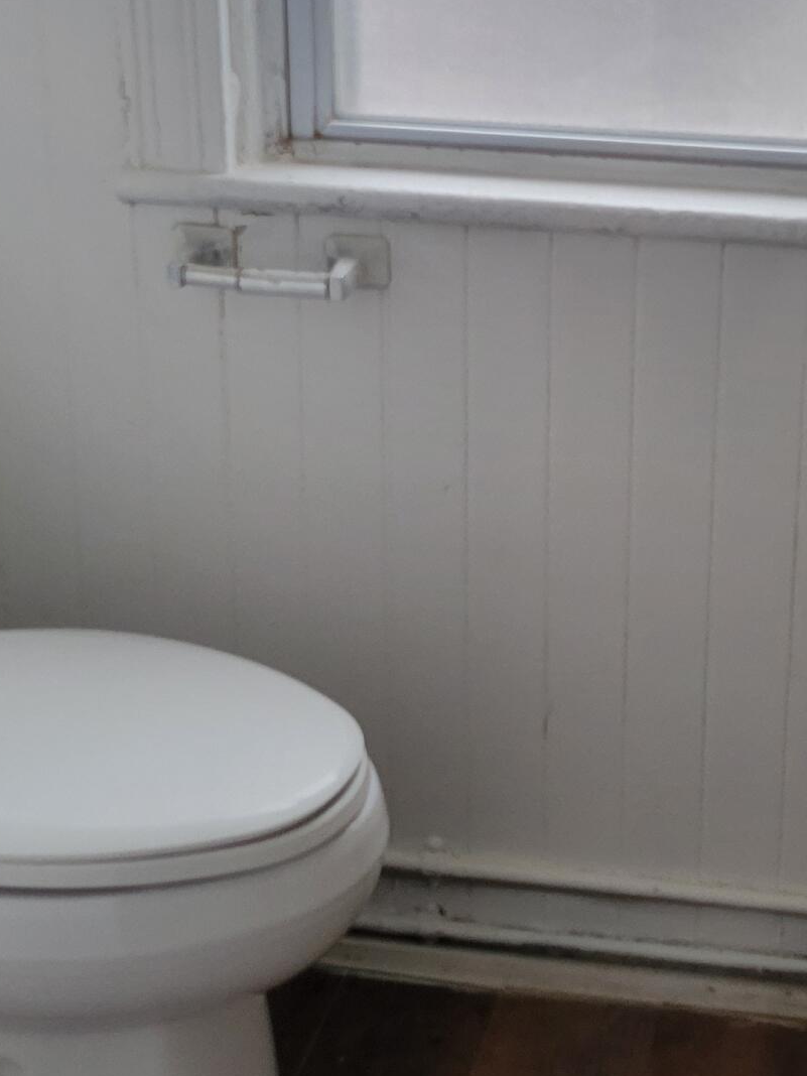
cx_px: 610
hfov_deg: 20.0
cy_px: 369
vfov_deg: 26.5
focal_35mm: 73
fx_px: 2269
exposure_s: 1/120
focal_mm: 5.4
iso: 250
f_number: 1.8
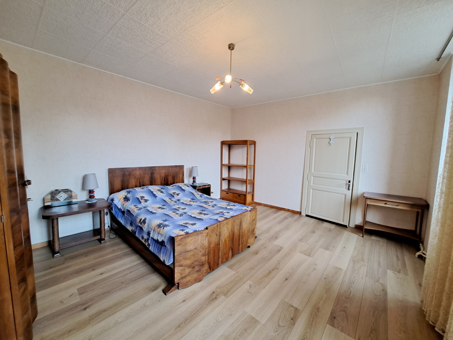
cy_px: 170
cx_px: 226
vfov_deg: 89.9
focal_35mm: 13
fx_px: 170
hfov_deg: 106.2
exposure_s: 1/50
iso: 200
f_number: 2.2
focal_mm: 1.74
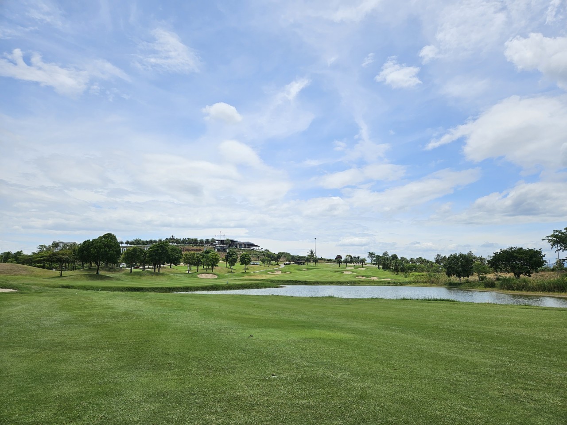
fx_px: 377
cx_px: 284
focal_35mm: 23
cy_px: 212
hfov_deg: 73.9
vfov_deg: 58.9
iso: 25
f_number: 1.8
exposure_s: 1/5430
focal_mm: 5.4
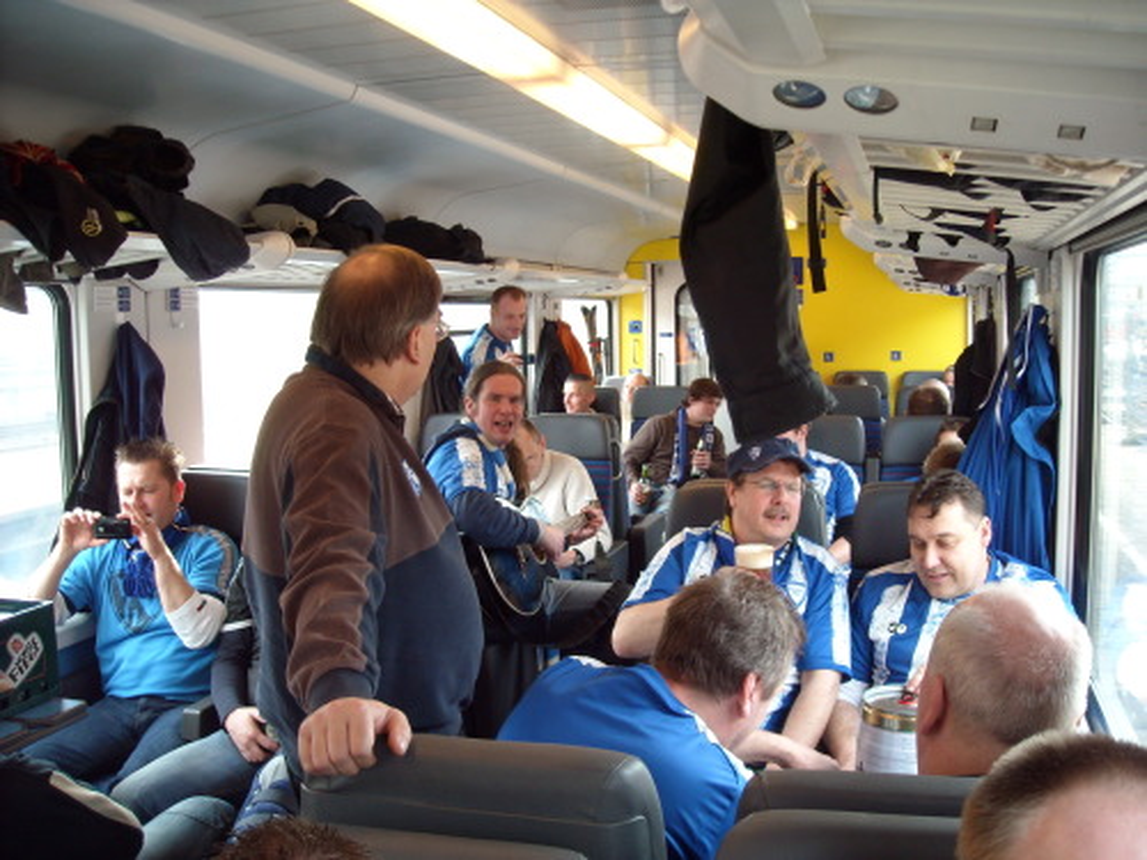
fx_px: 1160
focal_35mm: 35
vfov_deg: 40.7
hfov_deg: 52.6
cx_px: 574
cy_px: 430
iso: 154
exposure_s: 1/60
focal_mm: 5.7
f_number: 2.8
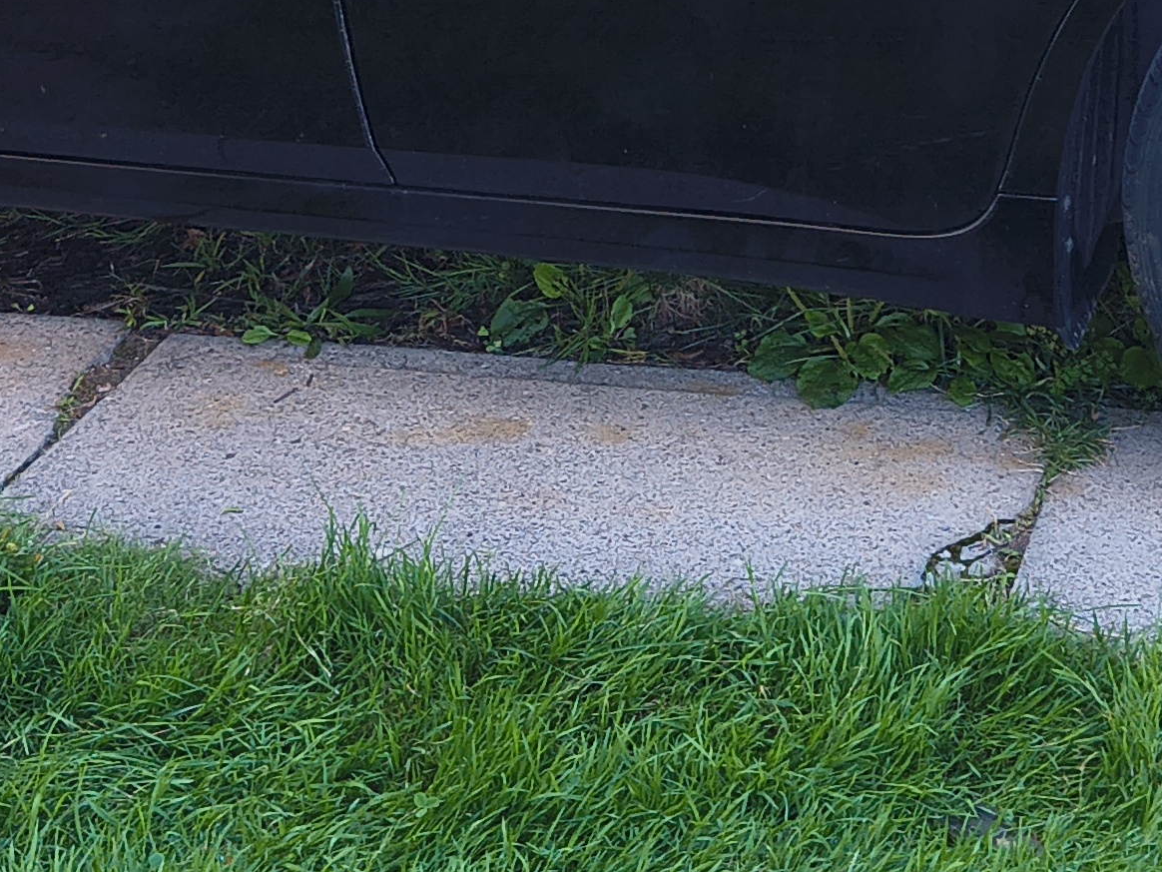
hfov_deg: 22.2
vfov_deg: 16.2
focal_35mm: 88
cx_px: 651
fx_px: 2954
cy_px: -158
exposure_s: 1/165
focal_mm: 4.68
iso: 100
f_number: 1.7
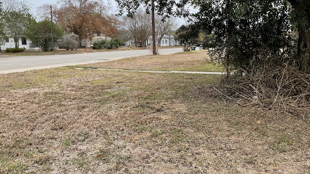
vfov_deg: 36.7
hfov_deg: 61.0
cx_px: 155
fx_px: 263
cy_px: 84
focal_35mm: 32
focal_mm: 3
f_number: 1.8
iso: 16
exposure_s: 1/149
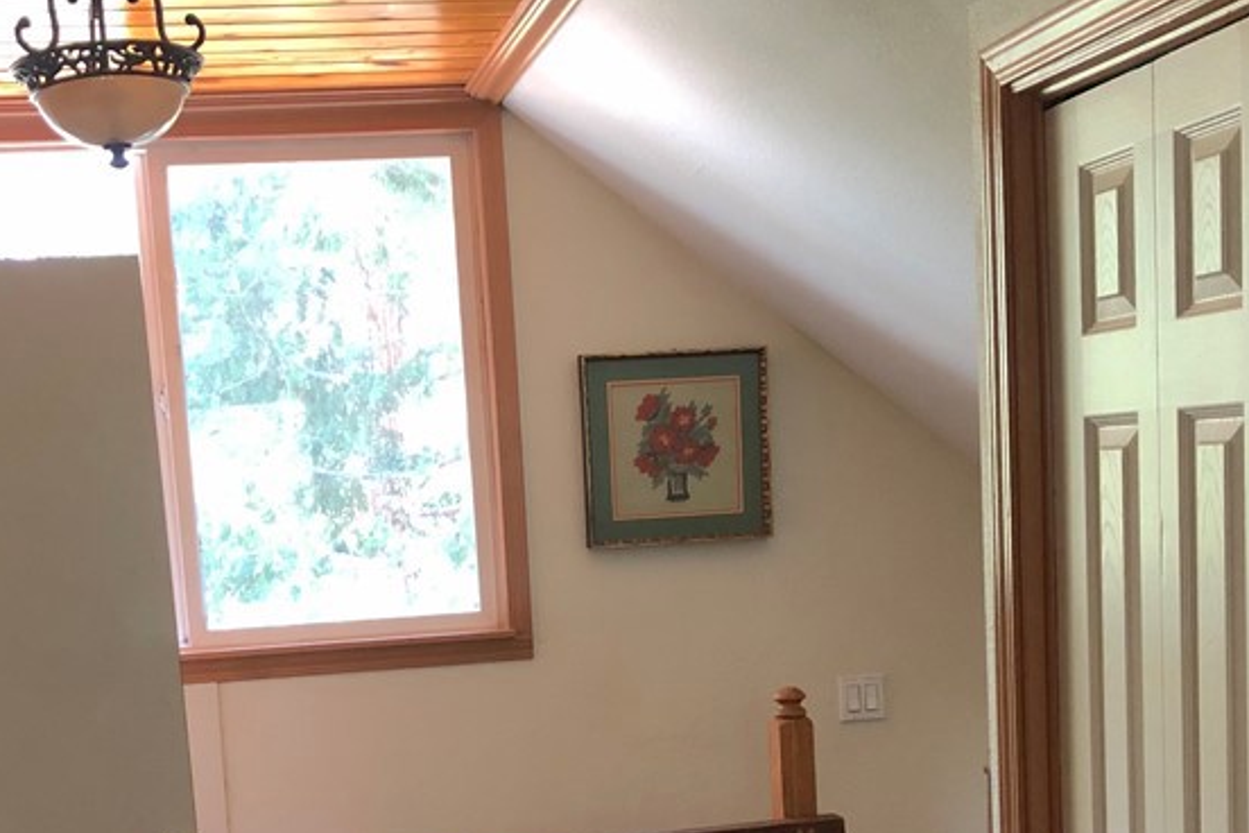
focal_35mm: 54
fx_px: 1873
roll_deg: +2.9
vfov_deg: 24.5
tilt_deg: -6.3
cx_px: 568
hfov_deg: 36.8
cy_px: 720
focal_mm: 4
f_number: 1.8
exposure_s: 1/15
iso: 64
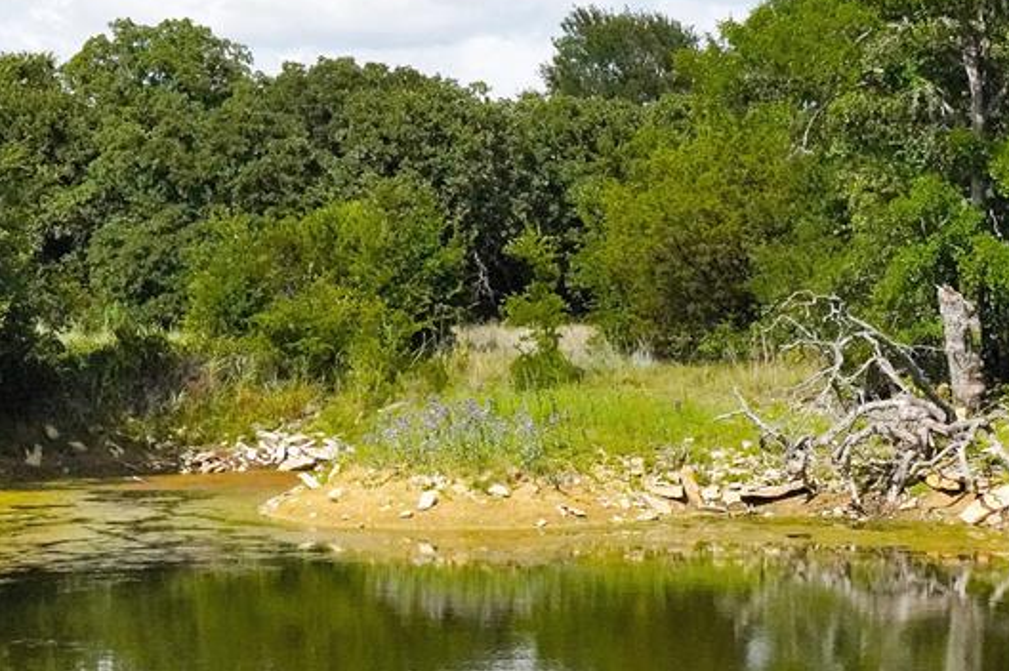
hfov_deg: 21.9
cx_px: 515
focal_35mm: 93
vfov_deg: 14.7
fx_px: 2605
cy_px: 377
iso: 6400
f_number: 18
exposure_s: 1/4000
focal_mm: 32
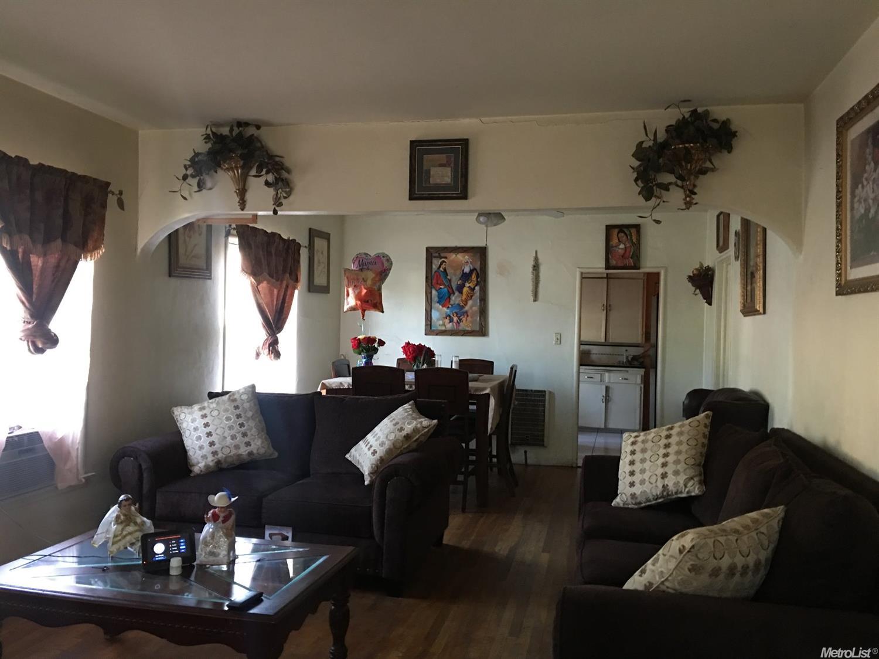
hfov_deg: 61.7
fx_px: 736
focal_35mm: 29
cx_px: 440
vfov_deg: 48.2
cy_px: 330
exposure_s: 1/10
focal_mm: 4.15
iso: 100
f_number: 2.2
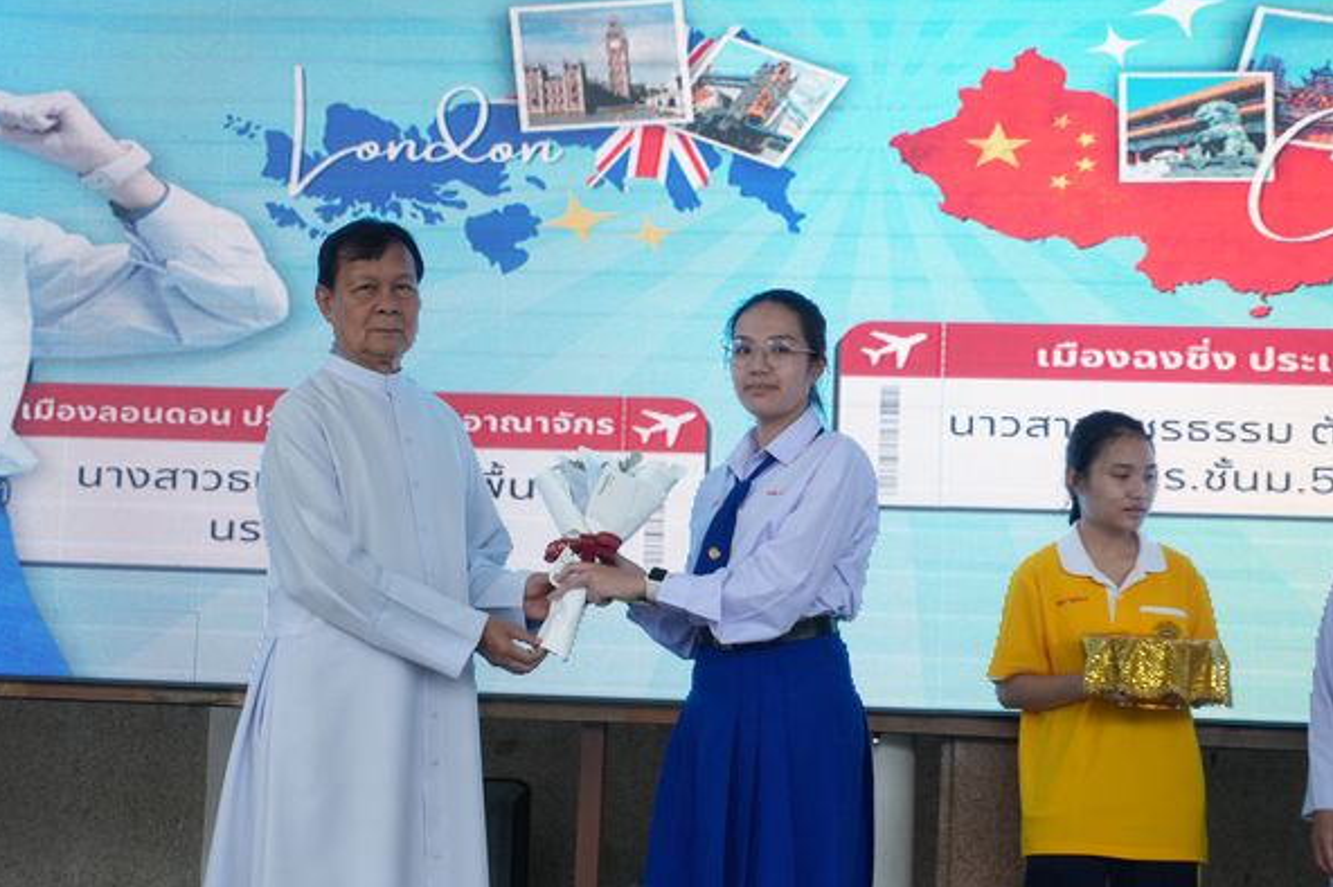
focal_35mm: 72
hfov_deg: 28.3
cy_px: 441
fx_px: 2646
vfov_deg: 19.0
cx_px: 662
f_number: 5.6
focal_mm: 47
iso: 1600
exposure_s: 1/160
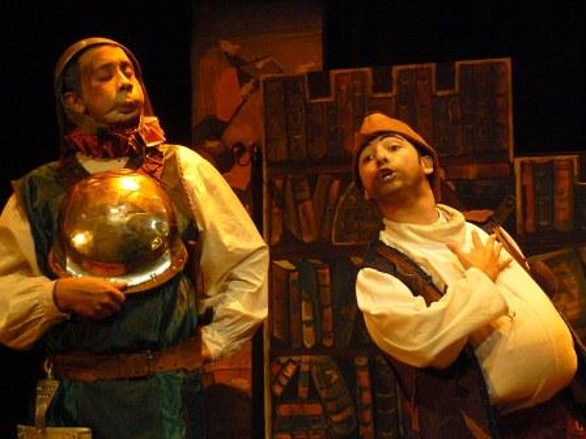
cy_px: 220
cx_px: 293
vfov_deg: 17.0
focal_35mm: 87
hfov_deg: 22.5
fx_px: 1473
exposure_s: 1/20
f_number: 2.8
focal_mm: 9.6
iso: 200
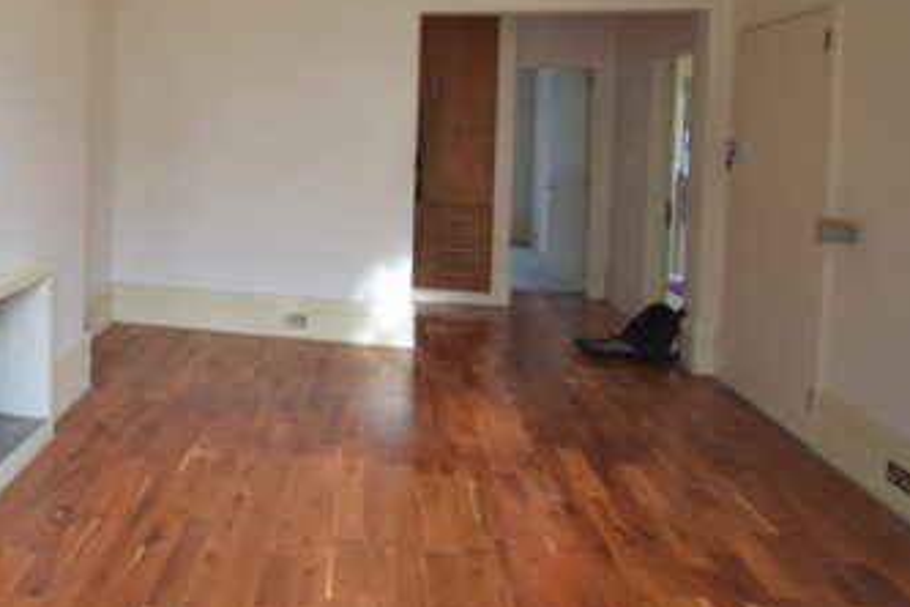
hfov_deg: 62.4
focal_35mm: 27
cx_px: 199
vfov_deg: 46.0
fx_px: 682
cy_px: 142
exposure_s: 1/30
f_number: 4
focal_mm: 10
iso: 200
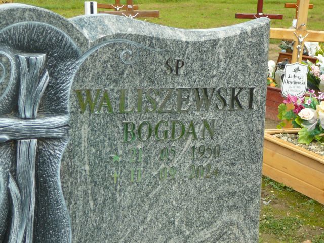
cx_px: 162
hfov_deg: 22.5
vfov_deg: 17.0
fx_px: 814
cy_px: 122
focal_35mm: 87
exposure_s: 1/250
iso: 80
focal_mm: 13
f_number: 3.8
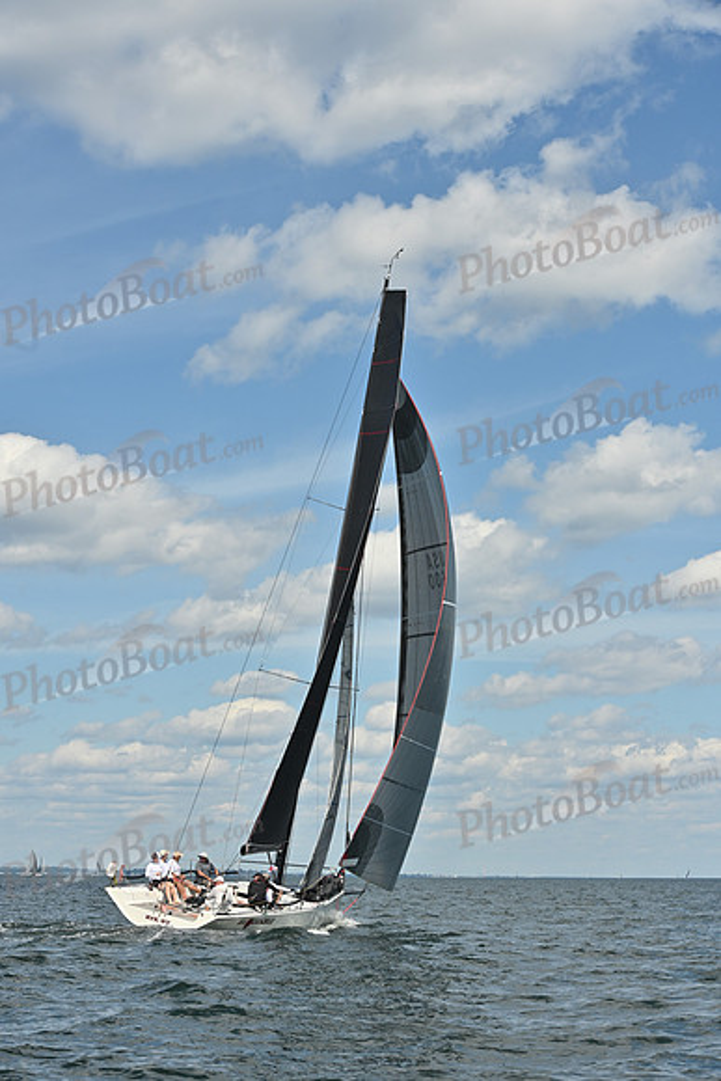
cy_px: 540
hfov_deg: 19.5
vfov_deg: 28.8
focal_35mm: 70
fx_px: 2101
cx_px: 360
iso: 250
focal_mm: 70
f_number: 10
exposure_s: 1/1000
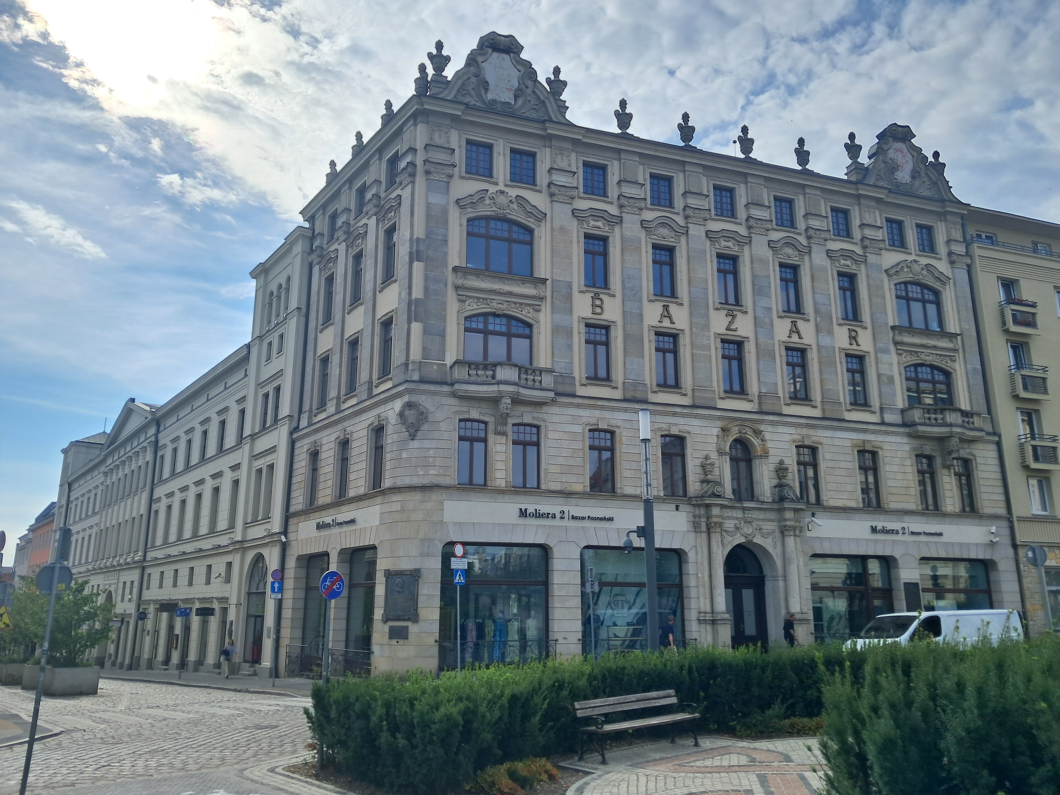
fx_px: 827
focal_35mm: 27
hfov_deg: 65.3
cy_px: 398
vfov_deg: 51.4
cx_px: 530
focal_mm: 4
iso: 50
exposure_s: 1/914
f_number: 1.8
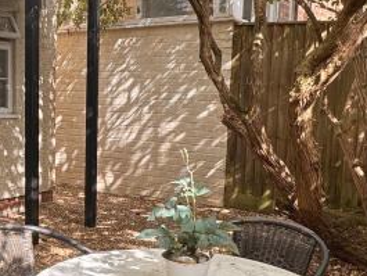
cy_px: 172
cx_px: 86
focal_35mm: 54
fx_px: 573
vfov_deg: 27.0
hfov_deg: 34.7
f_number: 2.2
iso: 40
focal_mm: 2.22
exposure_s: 1/134
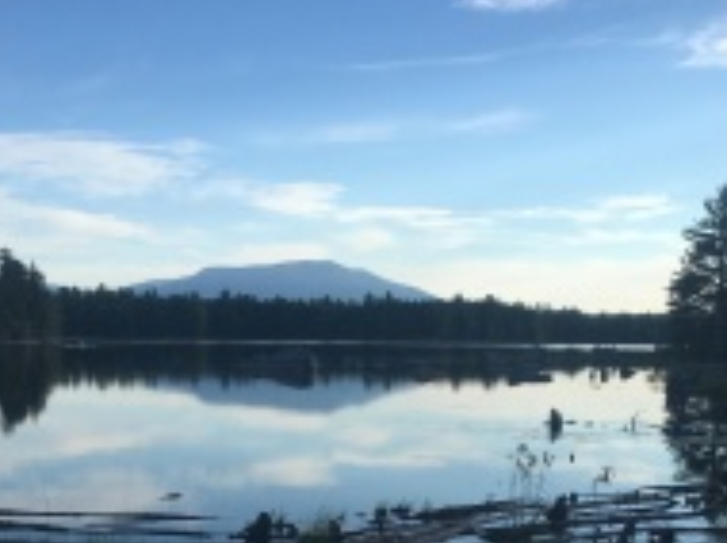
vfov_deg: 25.6
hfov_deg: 34.4
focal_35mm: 56
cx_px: 356
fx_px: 1175
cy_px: 440
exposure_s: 1/1451
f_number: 2.2
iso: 25
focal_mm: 4.15
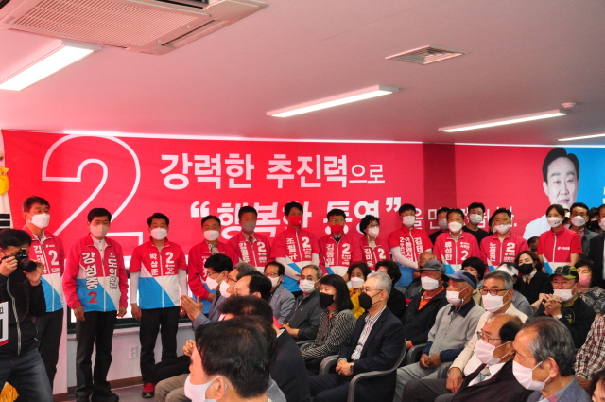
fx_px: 655
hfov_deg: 49.6
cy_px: 201
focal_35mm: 39
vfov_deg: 34.1
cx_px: 302
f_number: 4
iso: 2000
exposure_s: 1/200
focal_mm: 26
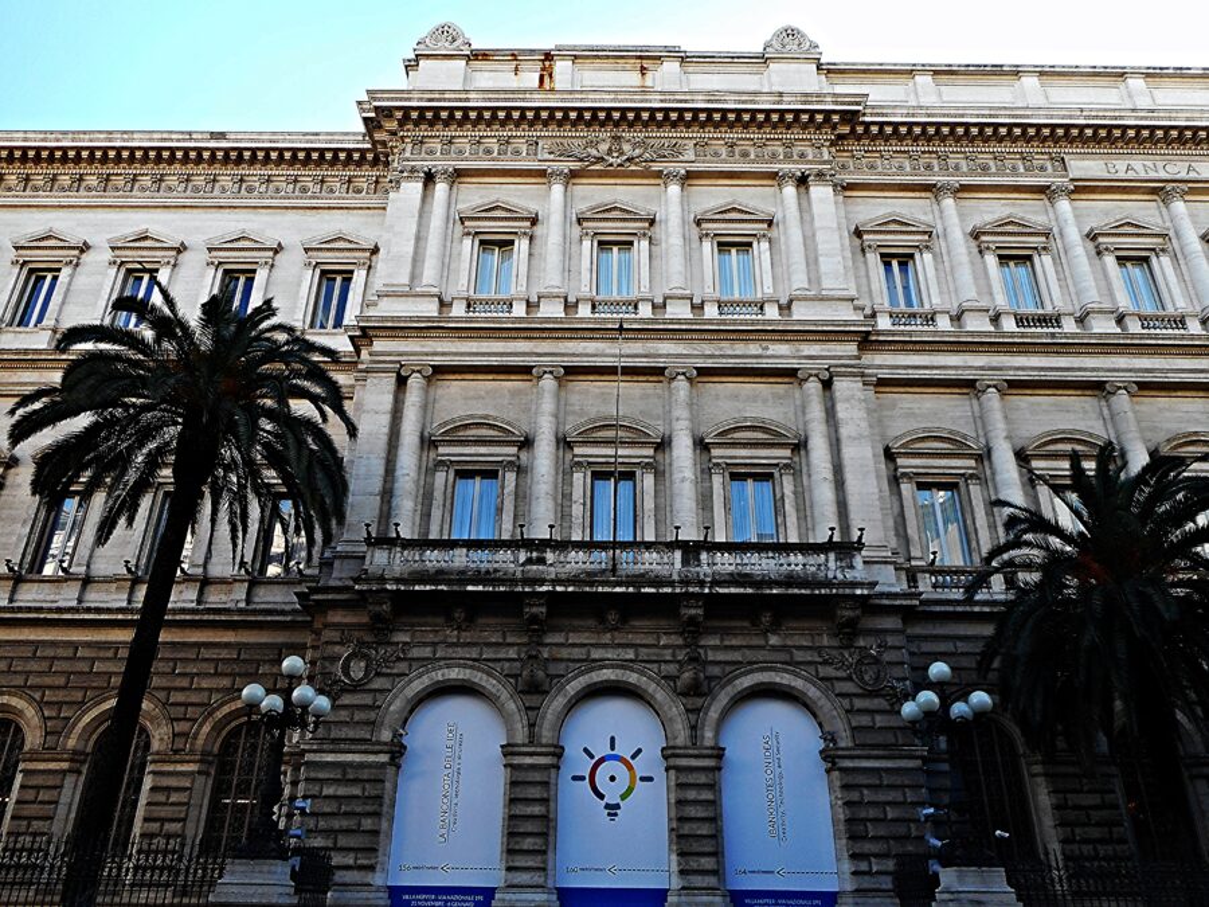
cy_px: 454
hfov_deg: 69.4
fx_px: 873
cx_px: 604
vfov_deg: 54.9
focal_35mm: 25
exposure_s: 1/125
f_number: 3.7
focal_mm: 4.5
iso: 80
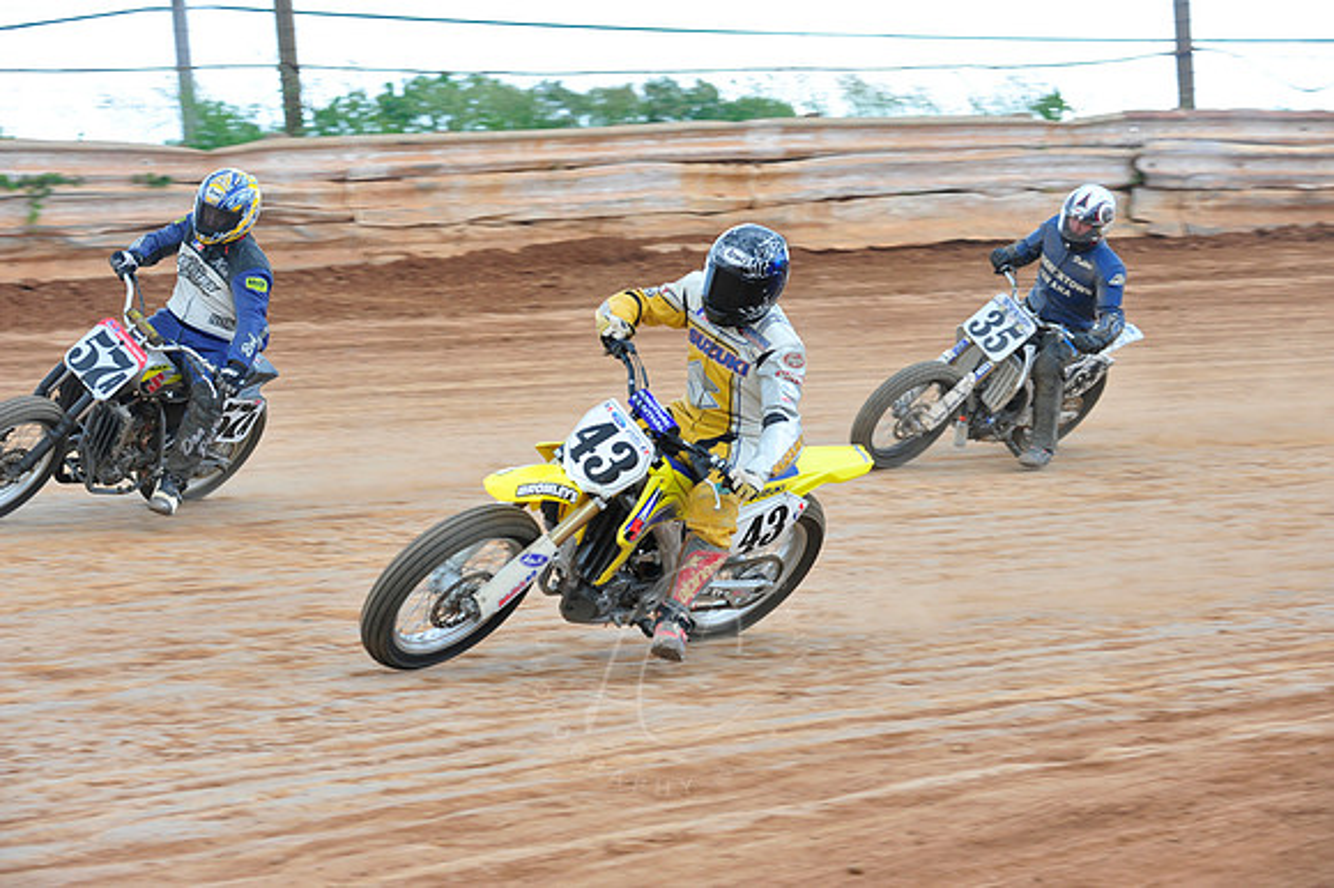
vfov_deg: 11.0
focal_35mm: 125
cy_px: 444
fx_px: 4629
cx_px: 667
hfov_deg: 16.4
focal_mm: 125
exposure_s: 1/400
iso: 800
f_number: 8
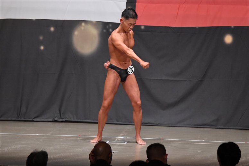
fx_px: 1500
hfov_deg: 9.5
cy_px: 83
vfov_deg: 6.3
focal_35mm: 217
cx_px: 124
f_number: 5.6
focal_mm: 145
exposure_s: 1/400
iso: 6400
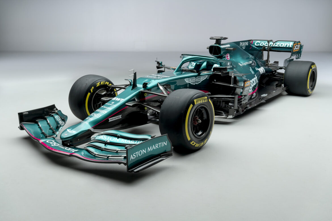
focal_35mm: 35
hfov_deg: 54.4
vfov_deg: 37.9
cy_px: 110
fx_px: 323
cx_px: 166
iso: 250
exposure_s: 1/6
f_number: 10
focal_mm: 35
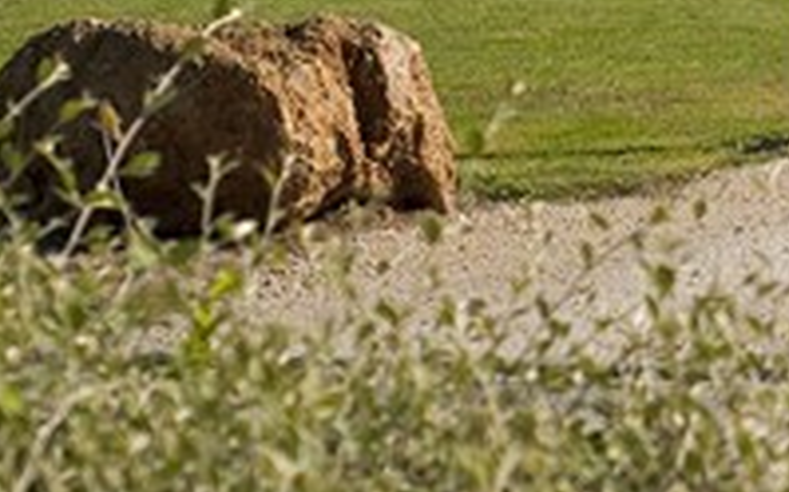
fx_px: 4404
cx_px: 1320
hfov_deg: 9.8
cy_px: -313
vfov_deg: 6.3
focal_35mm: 205
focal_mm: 50
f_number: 5
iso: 200
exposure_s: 1/1600
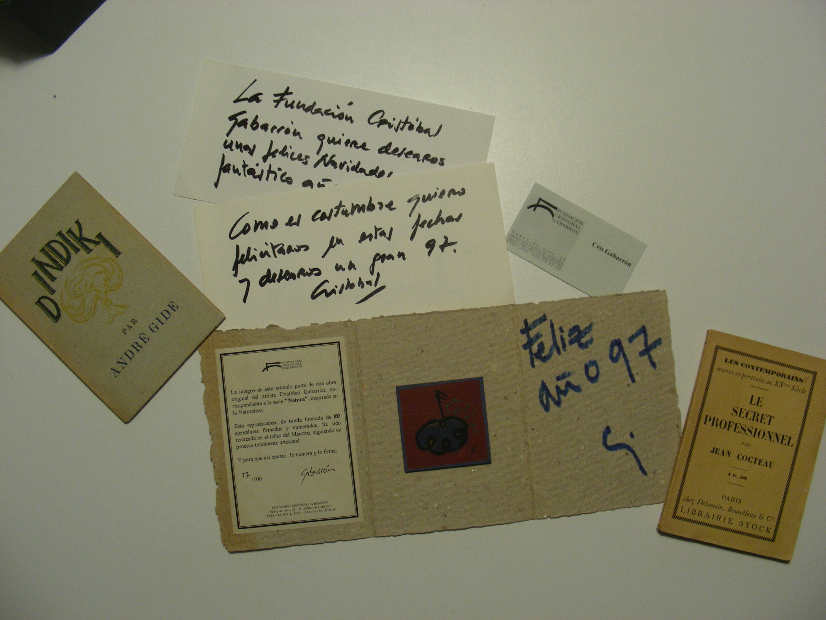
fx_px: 907
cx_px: 413
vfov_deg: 37.7
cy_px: 310
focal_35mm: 38
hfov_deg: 49.0
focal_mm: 6.3
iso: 160
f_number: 3.5
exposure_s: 1/30
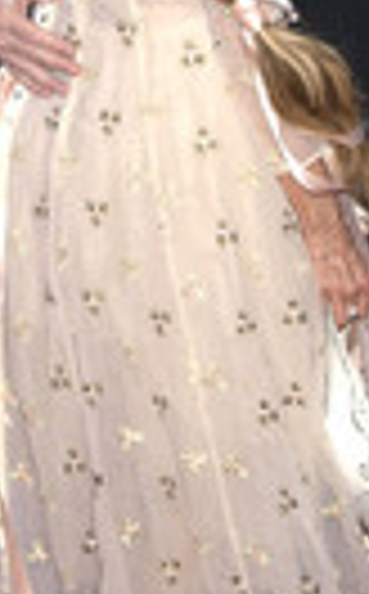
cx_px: 202
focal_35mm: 136
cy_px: 158
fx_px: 2198
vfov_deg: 15.3
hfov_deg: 9.6
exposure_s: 1/200
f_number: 5.6
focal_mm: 44
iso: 640
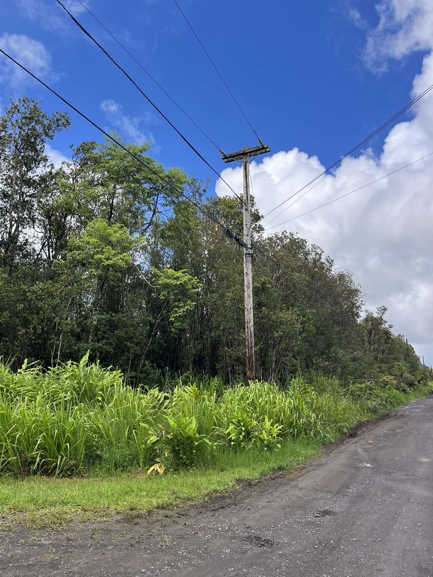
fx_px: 434
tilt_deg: +9.4
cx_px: 216
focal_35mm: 26
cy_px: 288
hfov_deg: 53.1
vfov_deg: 67.3
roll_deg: +1.4
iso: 50
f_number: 1.6
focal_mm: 5.1
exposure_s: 1/2309
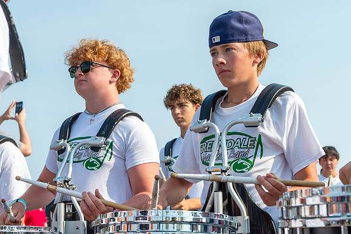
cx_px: 210
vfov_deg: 17.9
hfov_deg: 26.7
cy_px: 142
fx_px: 739
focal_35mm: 76
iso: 1250
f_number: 13
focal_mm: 48
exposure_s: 1/2000
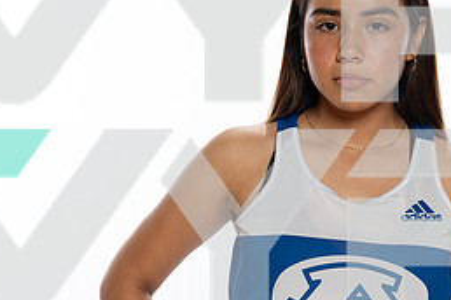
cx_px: 313
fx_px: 1691
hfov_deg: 15.2
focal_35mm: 135
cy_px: 222
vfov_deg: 10.1
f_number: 11
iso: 1250
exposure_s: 1/250
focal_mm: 60
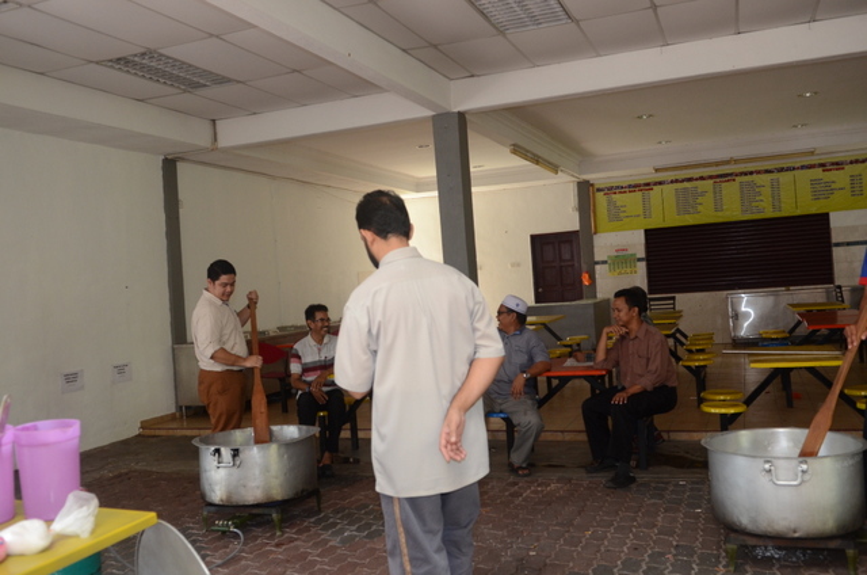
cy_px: 288
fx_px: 793
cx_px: 434
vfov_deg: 39.8
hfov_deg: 57.3
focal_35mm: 33
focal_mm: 22
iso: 800
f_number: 4
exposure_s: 1/200
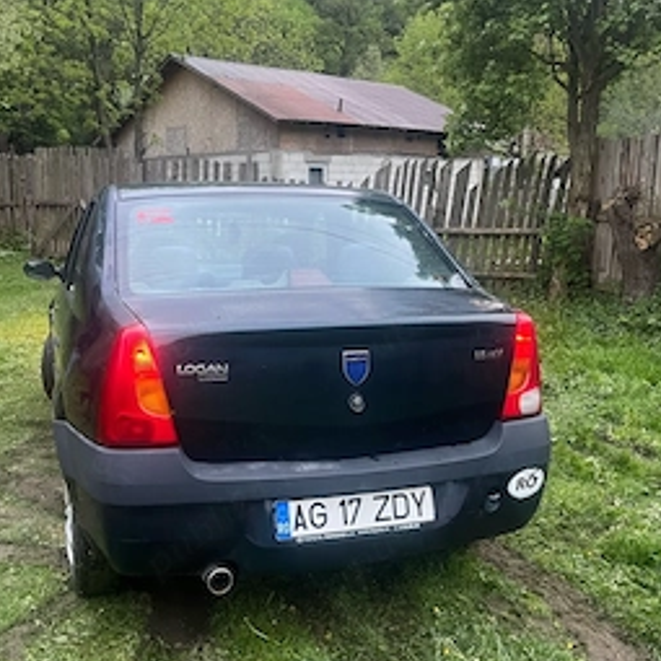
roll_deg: +1.4
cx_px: 283
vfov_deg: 46.0
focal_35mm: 36
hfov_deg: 45.9
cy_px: 342
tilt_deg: -12.0
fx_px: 778
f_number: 1.6
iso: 160
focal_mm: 5.1
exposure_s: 1/60
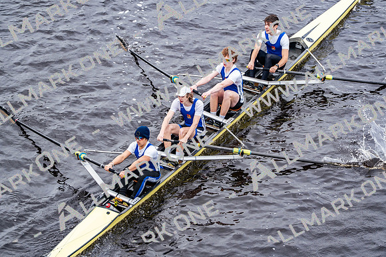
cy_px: 128
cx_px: 193
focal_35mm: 200
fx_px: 2145
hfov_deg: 10.3
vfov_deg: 6.9
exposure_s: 1/2000
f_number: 2.8
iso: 400
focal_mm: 200
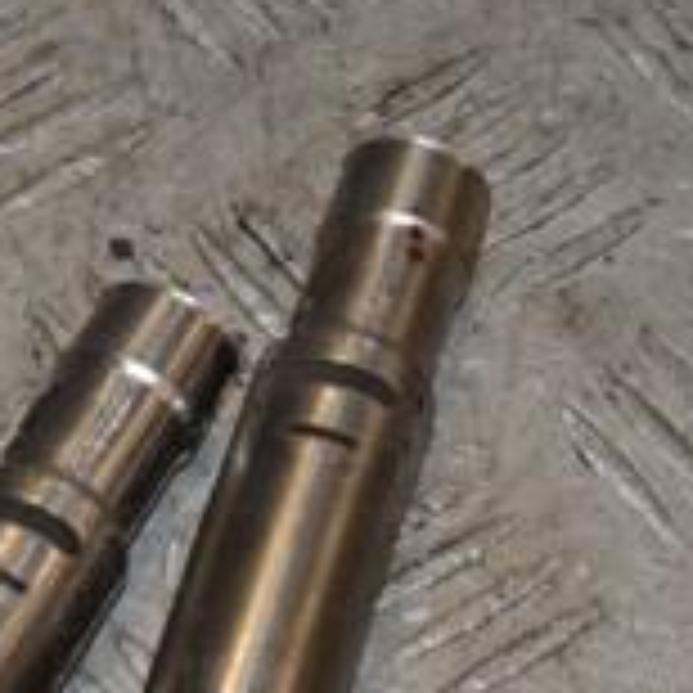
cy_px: 729
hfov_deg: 7.6
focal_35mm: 224
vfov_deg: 7.8
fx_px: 5066
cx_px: -500
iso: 800
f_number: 10
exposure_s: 1/200
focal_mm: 45
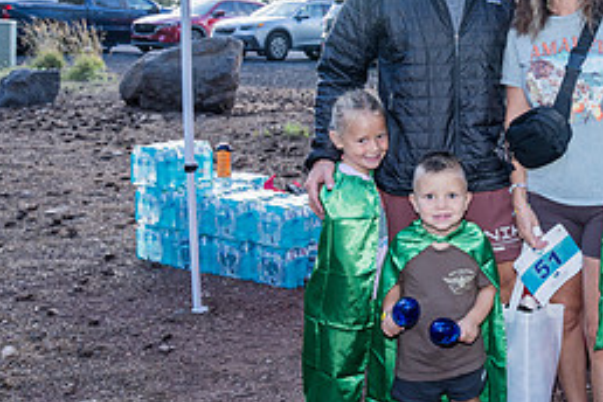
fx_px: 904
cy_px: 130
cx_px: 591
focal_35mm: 54
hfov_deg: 33.9
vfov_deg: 24.9
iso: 320
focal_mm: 24
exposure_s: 1/200
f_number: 5
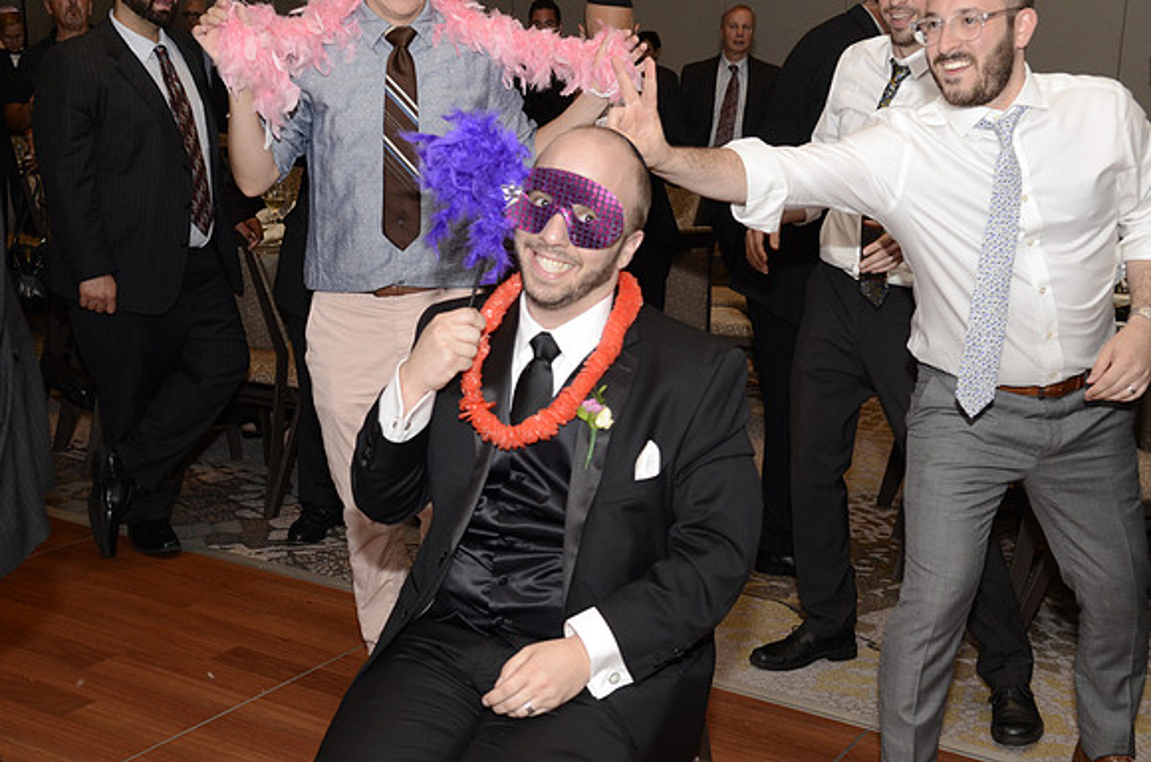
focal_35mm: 46
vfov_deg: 28.8
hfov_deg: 42.4
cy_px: 381
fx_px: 1483
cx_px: 576
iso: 800
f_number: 4.5
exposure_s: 1/160
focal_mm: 31
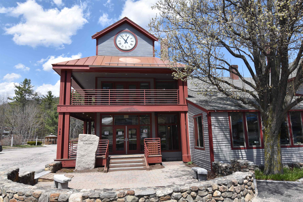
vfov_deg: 56.1
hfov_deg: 77.3
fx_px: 189
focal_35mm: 22
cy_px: 101
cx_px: 152
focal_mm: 15
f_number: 8
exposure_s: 1/320
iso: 100
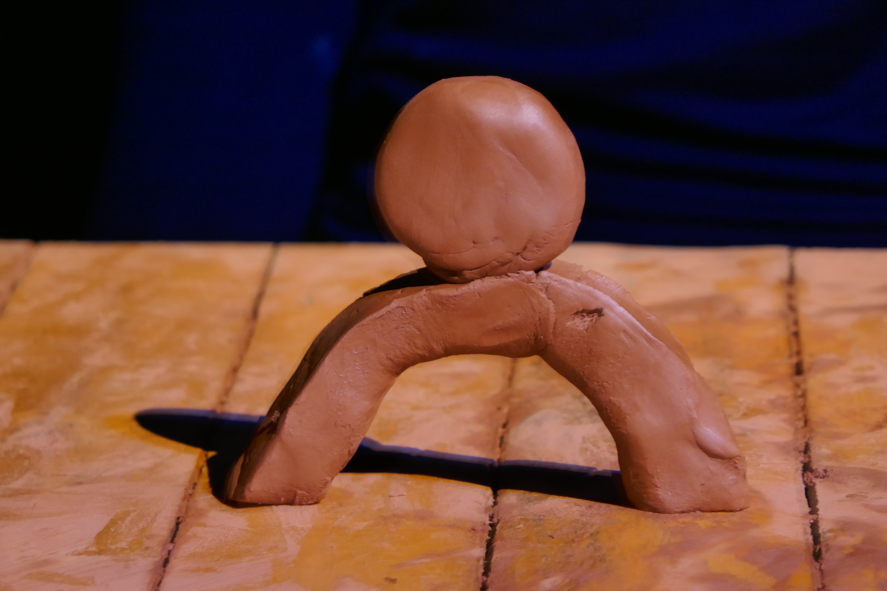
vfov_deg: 6.3
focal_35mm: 218
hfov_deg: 9.4
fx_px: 5371
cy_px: 296
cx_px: 444
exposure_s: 1/4
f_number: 5.9
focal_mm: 79.3
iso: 400
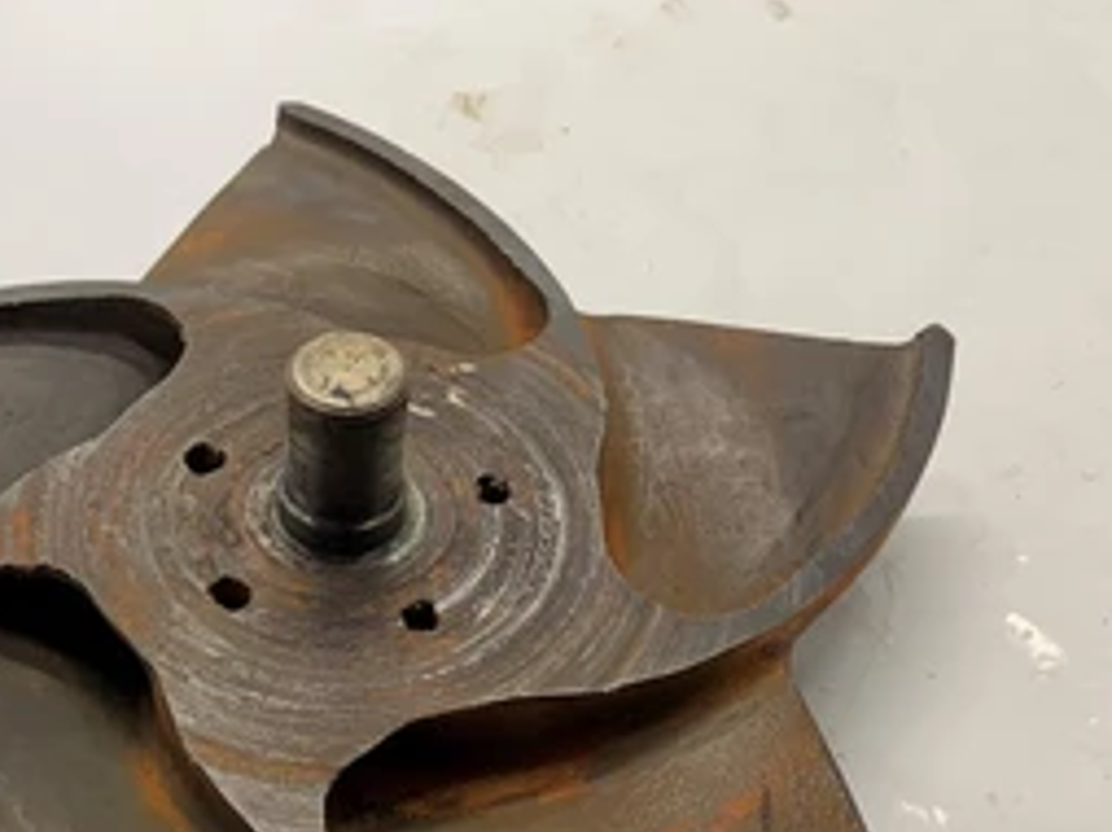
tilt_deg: -51.1
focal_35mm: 41
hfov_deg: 44.5
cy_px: 635
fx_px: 1316
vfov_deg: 34.3
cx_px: 293
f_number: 1.8
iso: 64
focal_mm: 4.25
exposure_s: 1/121
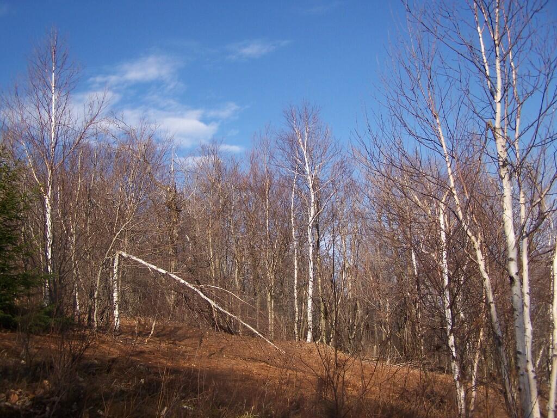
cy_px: 209
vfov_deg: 37.7
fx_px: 611
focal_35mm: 38
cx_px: 278
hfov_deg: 49.0
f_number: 2.8
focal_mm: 6.3
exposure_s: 1/1000
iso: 80
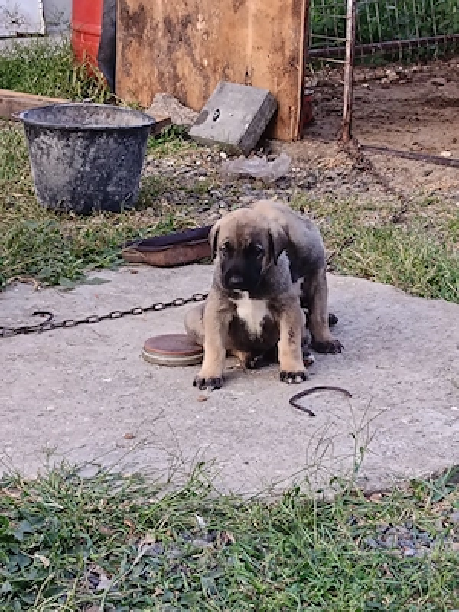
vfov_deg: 22.3
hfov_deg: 16.8
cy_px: 306
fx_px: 1556
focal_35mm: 88
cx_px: 230
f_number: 1.75
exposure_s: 1/100
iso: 575
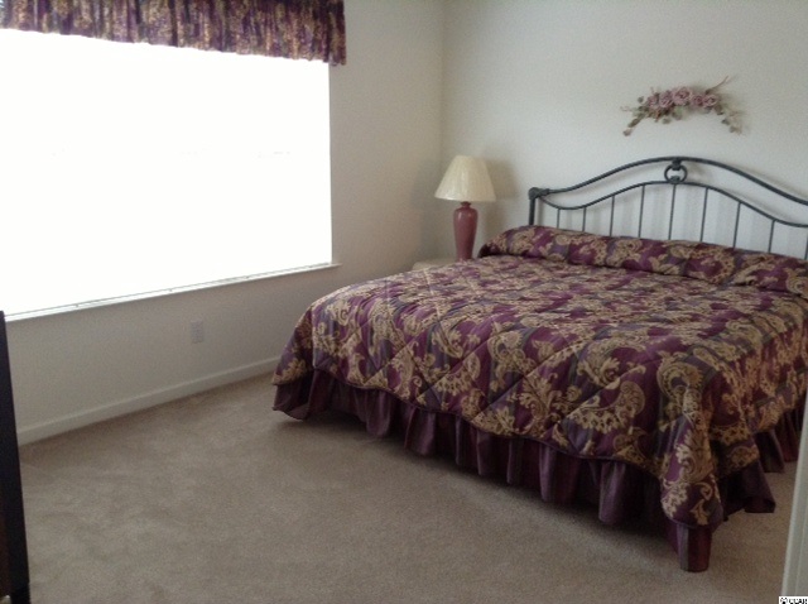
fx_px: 769
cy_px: 302
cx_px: 404
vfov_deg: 42.8
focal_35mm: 33
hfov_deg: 55.4
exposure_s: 1/24
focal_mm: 3.3
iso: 125
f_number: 2.4
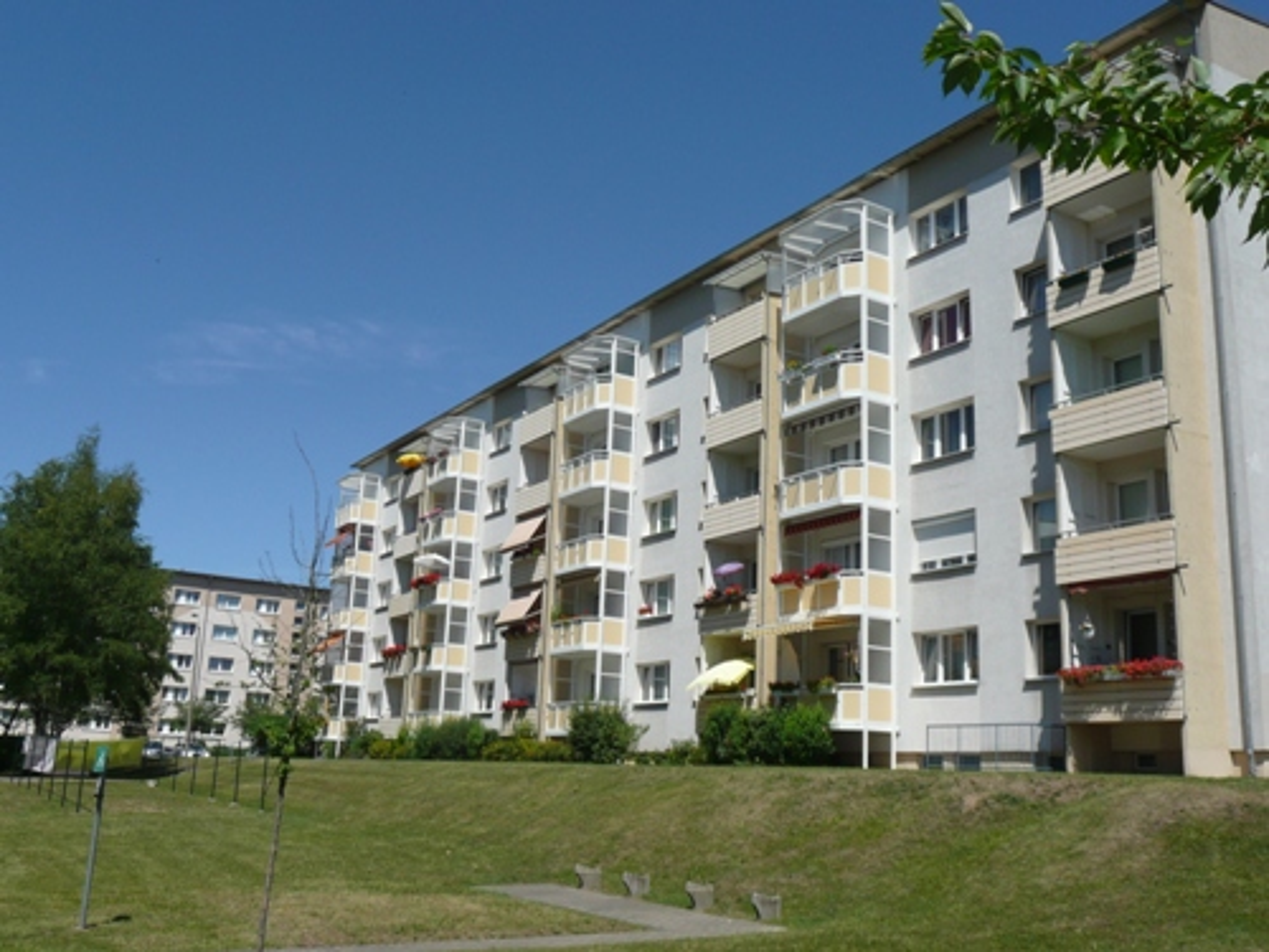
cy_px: 476
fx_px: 1320
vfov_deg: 39.7
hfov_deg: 51.4
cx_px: 634
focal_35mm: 36
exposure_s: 1/320
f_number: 9
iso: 100
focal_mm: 5.8
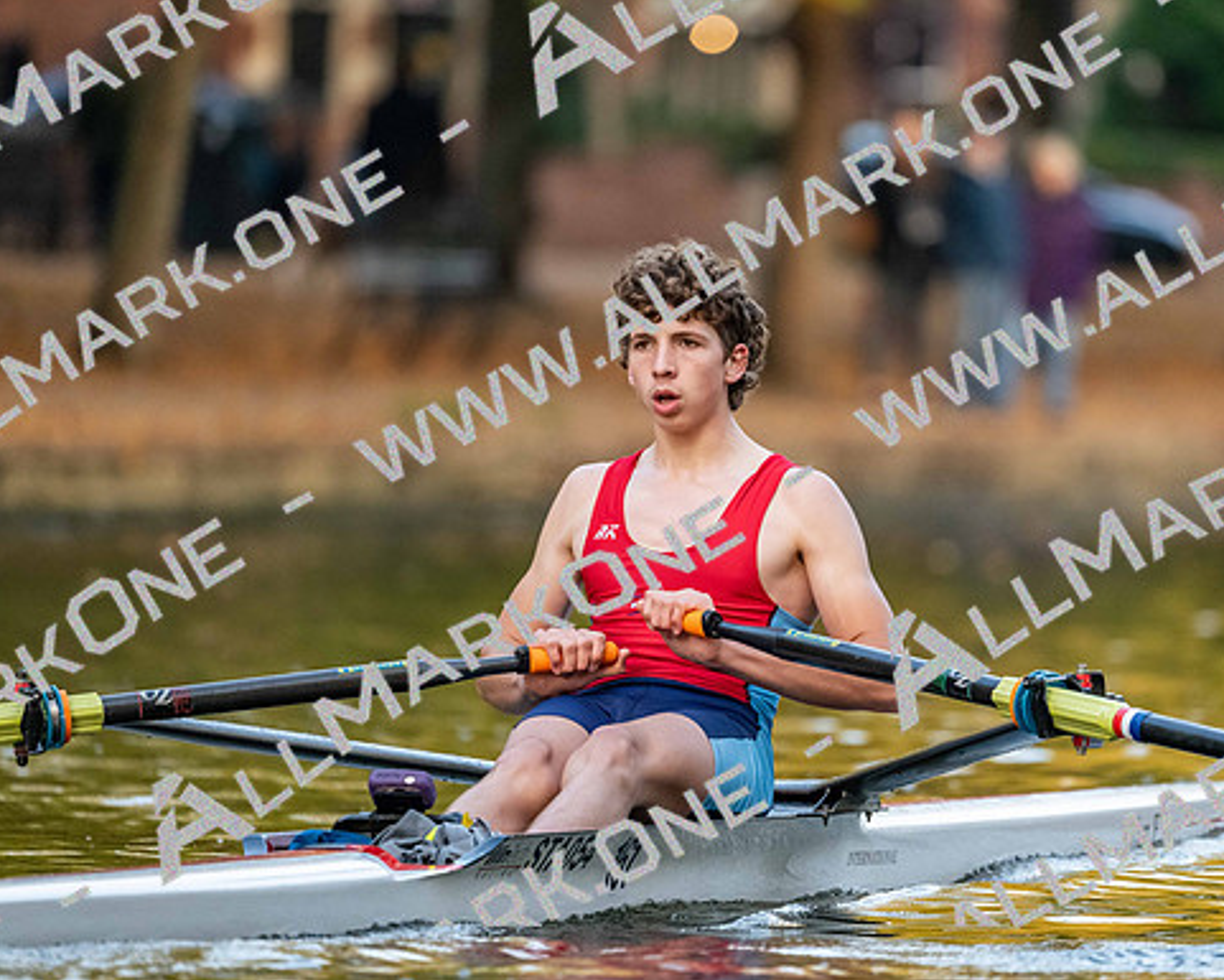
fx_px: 16414
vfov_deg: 3.4
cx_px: 669
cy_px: 490
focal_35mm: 453
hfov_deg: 4.3
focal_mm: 400
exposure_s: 1/2500
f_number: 4.5
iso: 5000
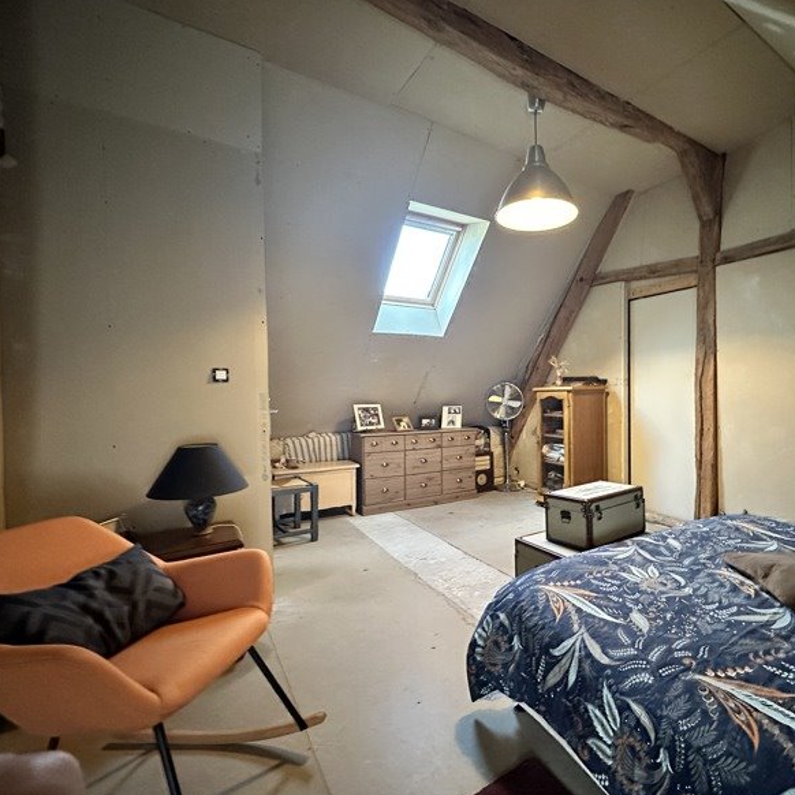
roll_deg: +1.1
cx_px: 477
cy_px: 404
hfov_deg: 83.0
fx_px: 442
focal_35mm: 17
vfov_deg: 84.0
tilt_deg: +0.3
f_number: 2.2
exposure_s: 1/50
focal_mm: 2.22
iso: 1000
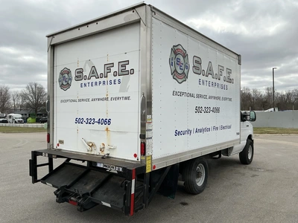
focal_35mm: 28
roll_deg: +1.2
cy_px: 112
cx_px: 149
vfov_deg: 49.7
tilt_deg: +1.1
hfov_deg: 63.4
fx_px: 241
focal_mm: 3
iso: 25
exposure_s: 1/2227
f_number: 1.8
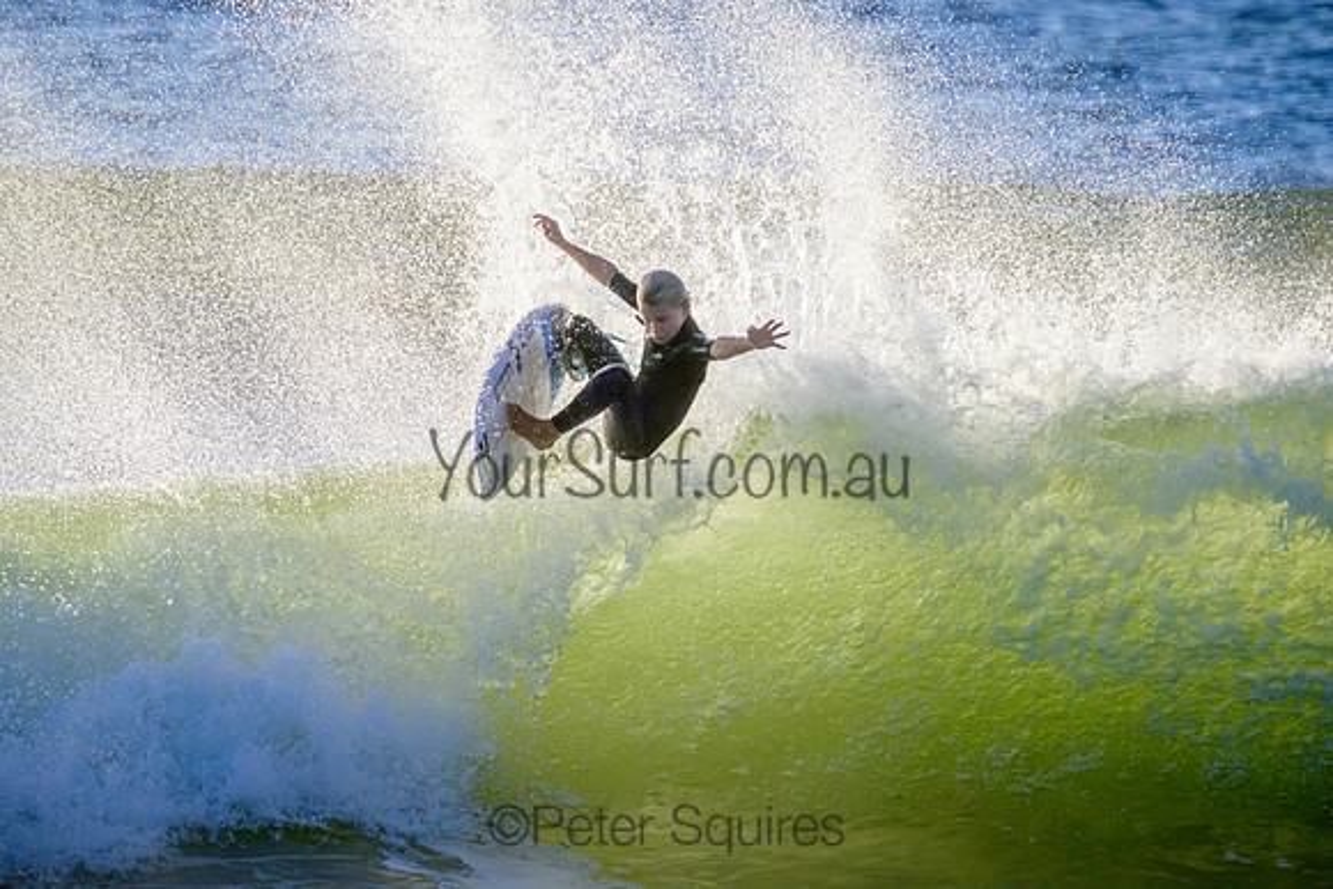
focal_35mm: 880
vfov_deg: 1.6
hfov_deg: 2.3
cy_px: 400
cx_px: 630
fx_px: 32585
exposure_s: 1/2000
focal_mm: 800
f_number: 11
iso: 1100
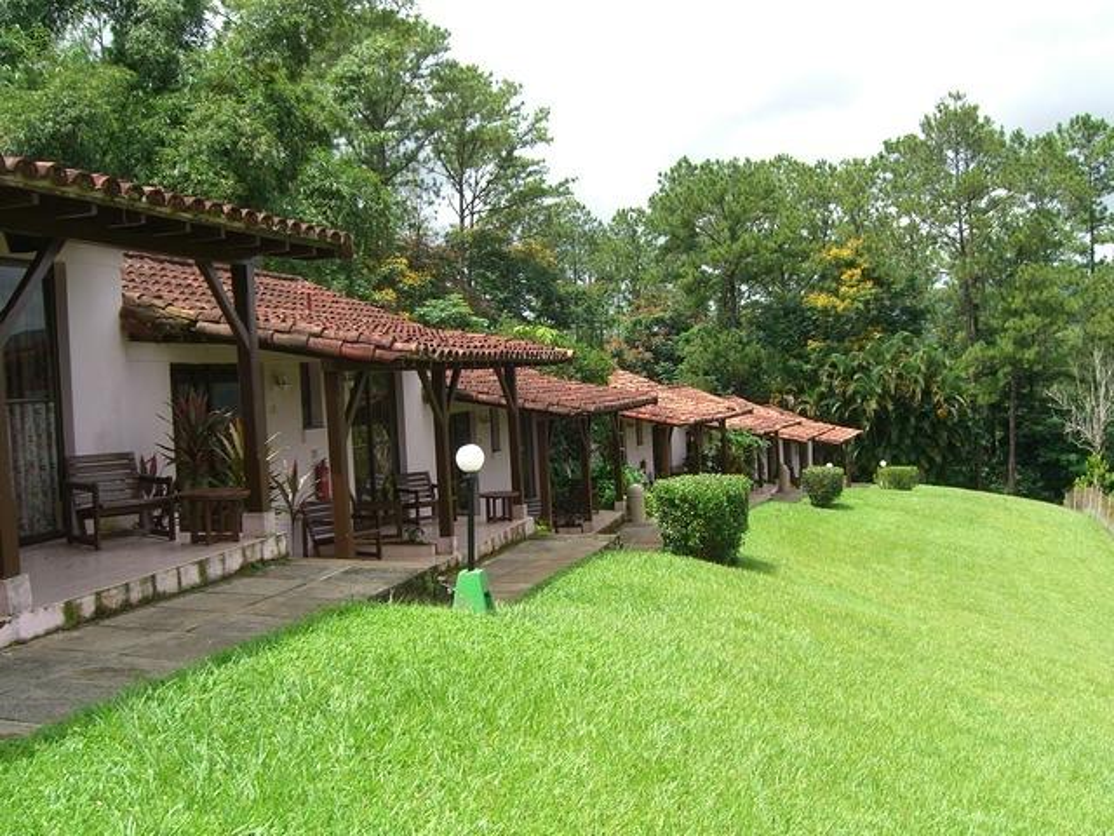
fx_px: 1223
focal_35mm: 38
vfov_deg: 37.7
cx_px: 557
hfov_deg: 49.0
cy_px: 418
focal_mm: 7.9
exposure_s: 1/400
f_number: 4
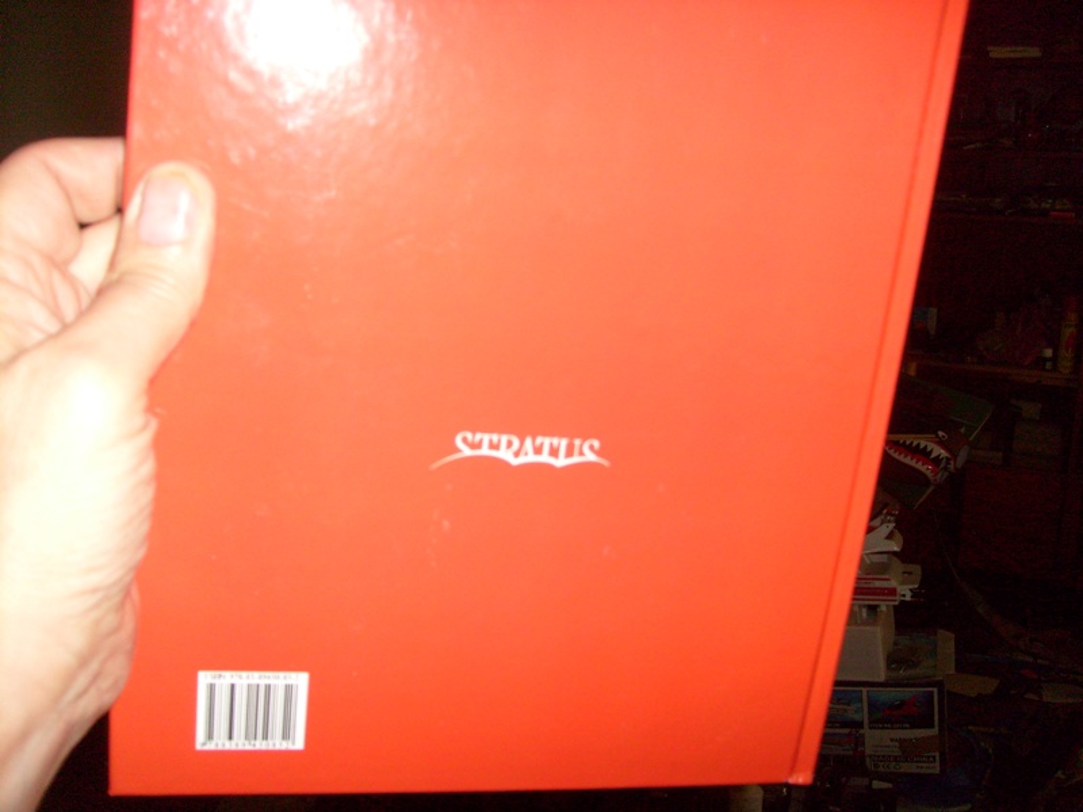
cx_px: 542
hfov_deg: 52.6
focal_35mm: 35
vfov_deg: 40.7
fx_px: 1095
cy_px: 406
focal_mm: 5.8
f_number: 2.8
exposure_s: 1/45
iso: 100
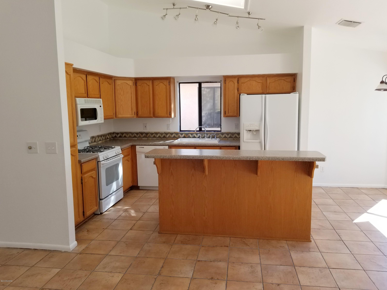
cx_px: 194
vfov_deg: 53.1
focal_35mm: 26
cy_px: 145
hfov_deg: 67.3
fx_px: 291
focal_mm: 4.3
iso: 50
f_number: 1.7
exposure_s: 1/168
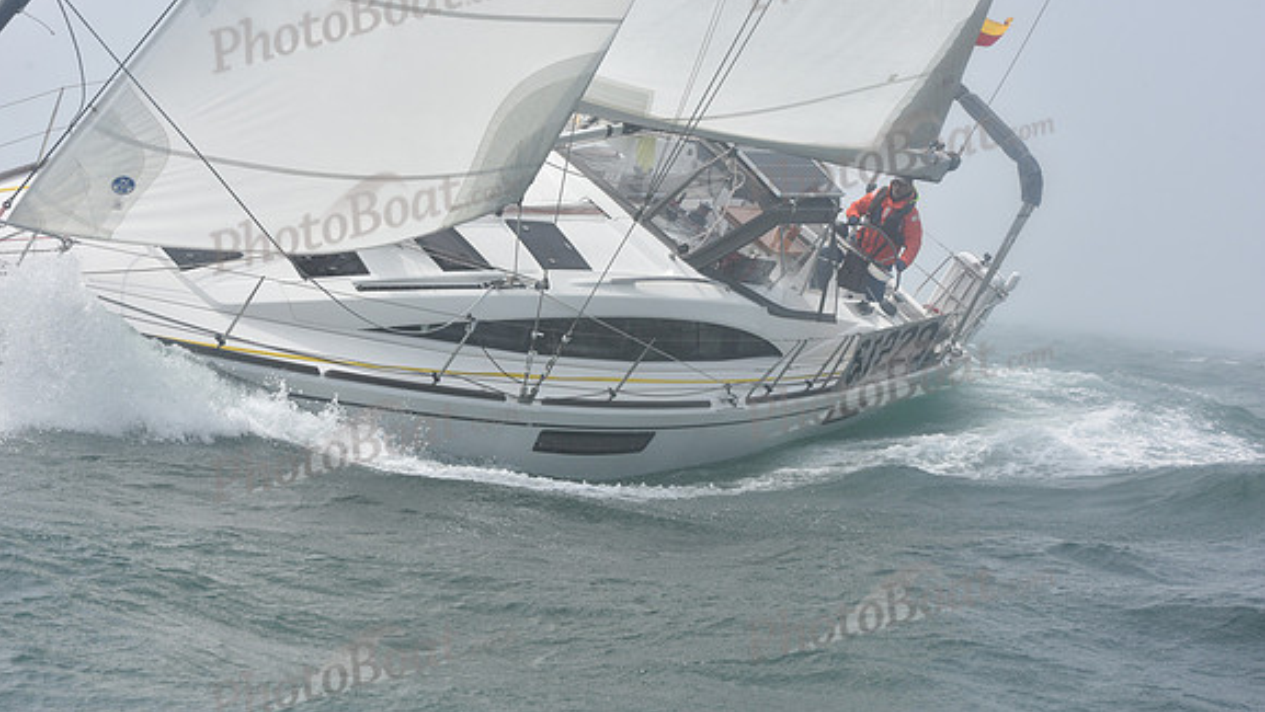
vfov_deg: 15.3
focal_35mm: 79
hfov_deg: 26.8
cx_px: 634
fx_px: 2651
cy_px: 301
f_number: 11
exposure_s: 1/800
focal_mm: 75
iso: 320
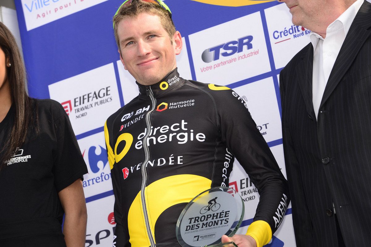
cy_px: 124
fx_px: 1442
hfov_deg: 14.7
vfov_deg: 9.8
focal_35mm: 140
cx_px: 186
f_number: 6.3
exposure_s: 1/250
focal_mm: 140
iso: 200
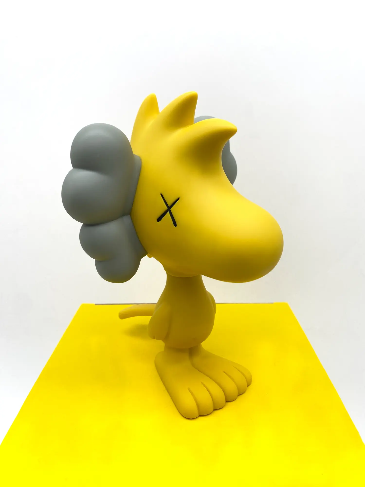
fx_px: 366
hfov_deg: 53.1
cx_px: 182
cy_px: 244
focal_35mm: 26
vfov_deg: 67.3
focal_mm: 4.25
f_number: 1.8
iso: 32
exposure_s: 1/320
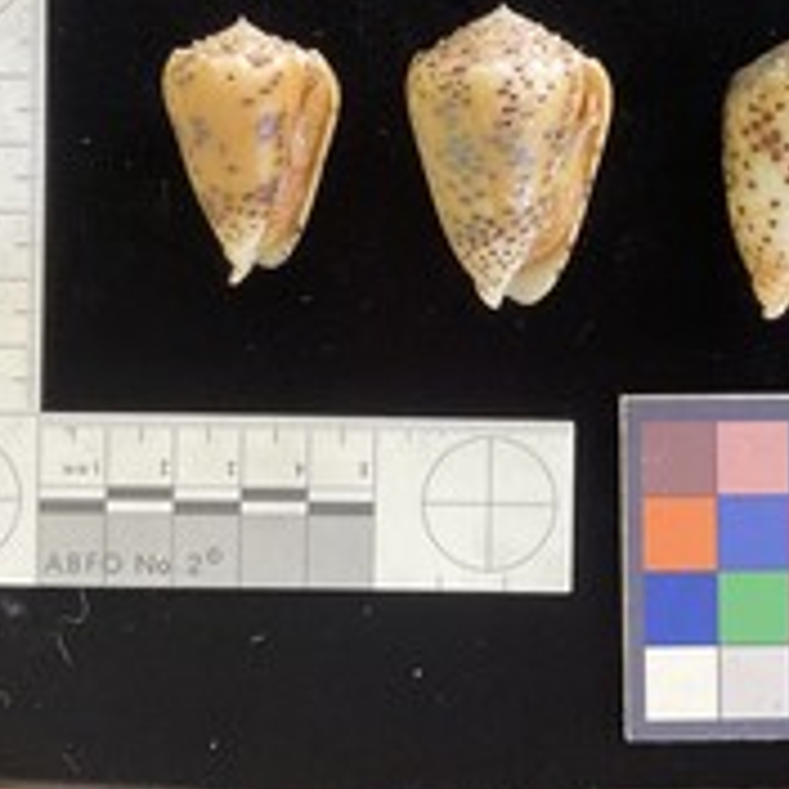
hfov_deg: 33.3
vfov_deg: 32.9
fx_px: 1315
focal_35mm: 51
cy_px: 222
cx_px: 453
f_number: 1.8
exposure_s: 1/60
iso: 125
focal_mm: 3
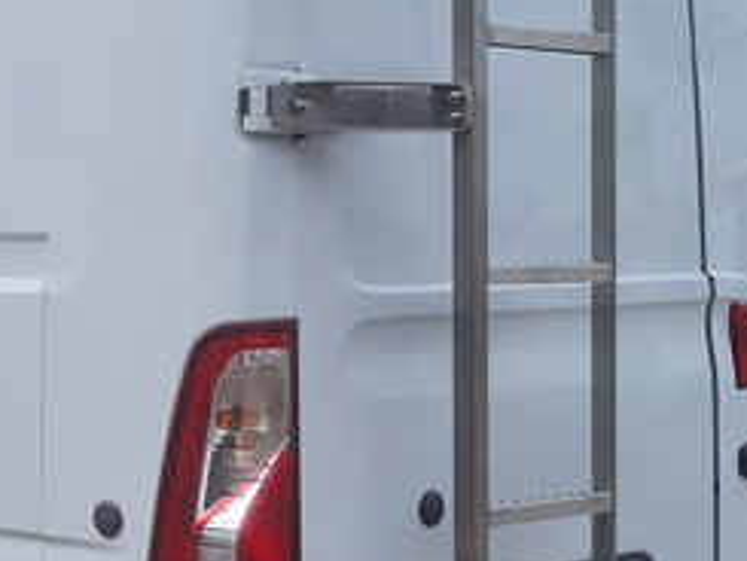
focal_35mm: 107
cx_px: -37
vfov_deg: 13.8
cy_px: 262
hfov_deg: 17.8
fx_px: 2310
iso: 50
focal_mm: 5.4
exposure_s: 1/3072
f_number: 1.8
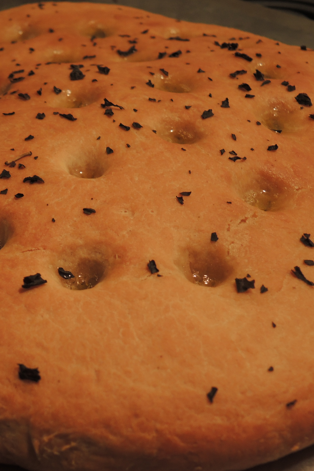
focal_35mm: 58
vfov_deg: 34.3
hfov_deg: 22.8
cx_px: 27
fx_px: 759
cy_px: 290
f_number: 2
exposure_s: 1/30
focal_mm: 6.5
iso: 140
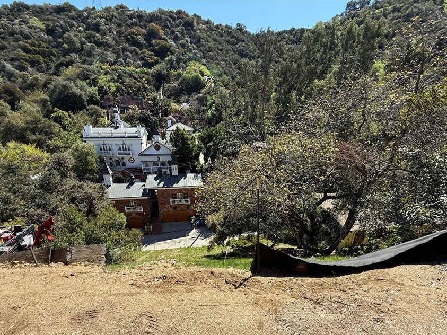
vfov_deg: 73.8
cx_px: 217
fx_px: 219
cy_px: 202
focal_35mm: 17
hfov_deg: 91.0
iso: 50
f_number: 2.2
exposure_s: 1/694
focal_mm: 2.22
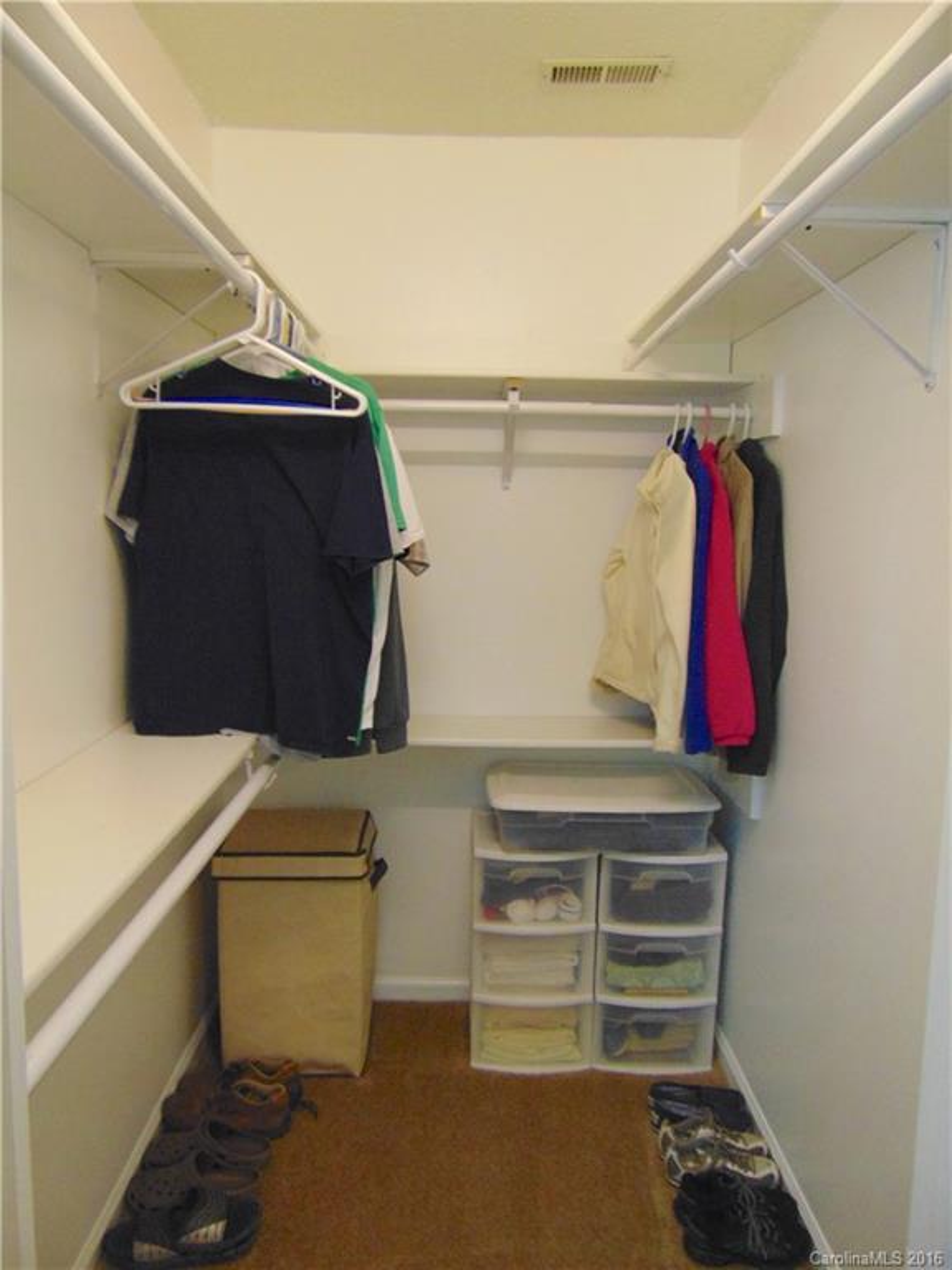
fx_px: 917
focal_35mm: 25
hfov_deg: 54.9
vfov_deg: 69.4
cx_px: 476
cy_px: 635
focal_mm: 4.5
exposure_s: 1/25
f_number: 3
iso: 400
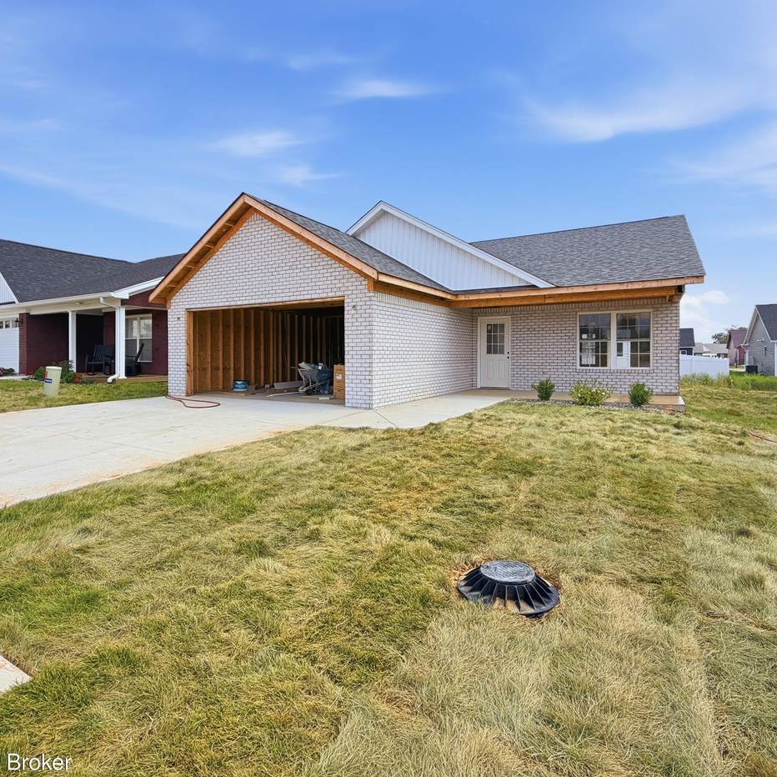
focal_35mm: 17
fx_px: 432
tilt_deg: -10.1
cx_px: 394
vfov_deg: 84.0
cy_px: 399
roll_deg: -0.2
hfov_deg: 84.0
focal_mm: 2.2
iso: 20
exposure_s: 1/888
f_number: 2.2
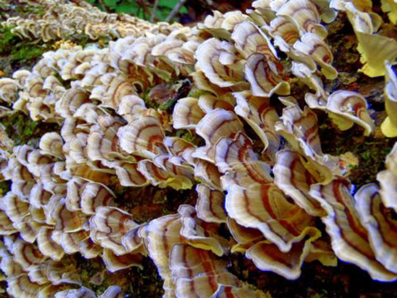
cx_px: 198
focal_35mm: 37
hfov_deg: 50.1
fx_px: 424
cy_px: 149
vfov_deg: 38.7
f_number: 4.7
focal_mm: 6.64
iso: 200
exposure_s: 1/13
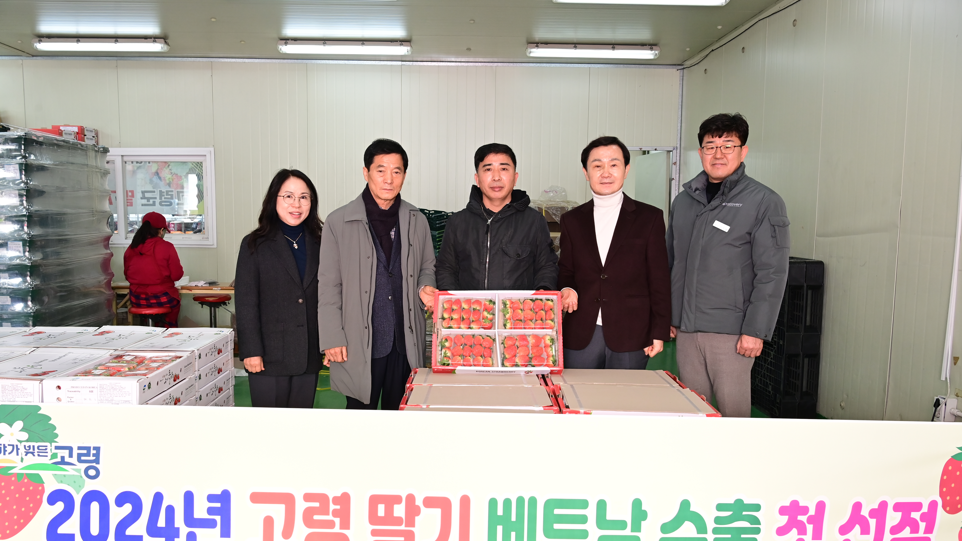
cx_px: 473
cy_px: 310
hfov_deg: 62.6
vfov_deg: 37.7
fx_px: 791
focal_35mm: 31
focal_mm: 29
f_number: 7.1
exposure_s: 1/160
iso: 2000
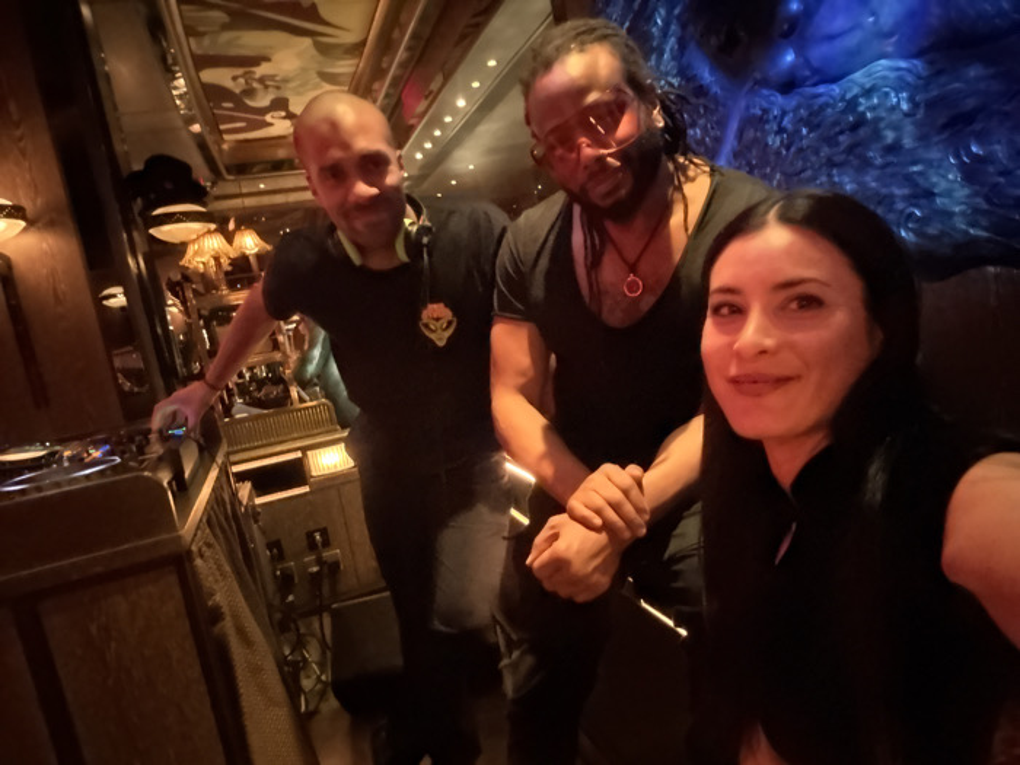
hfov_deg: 73.9
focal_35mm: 23
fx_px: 678
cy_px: 382
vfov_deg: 58.9
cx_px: 510
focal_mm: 2.69
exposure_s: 1/16
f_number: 1.9
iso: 2000
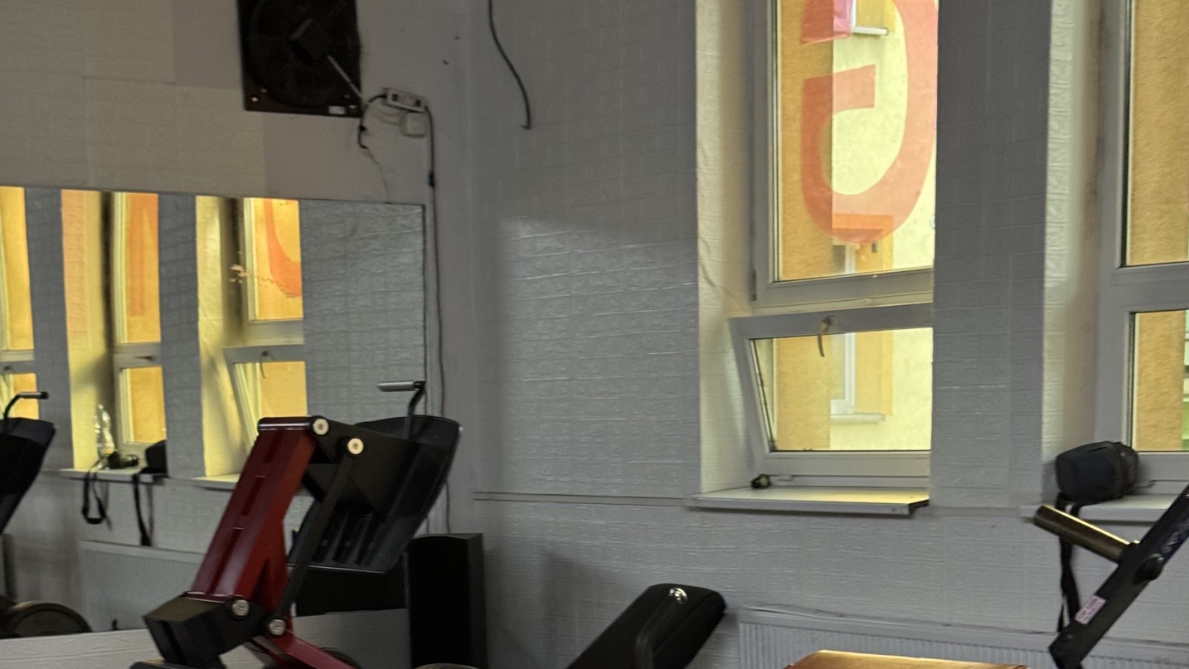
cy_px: 753
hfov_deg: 30.1
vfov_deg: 16.7
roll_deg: +1.1
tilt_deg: -9.9
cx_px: 594
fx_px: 2207
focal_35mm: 70
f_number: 1.78
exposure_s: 1/33
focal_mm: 6.76
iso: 320
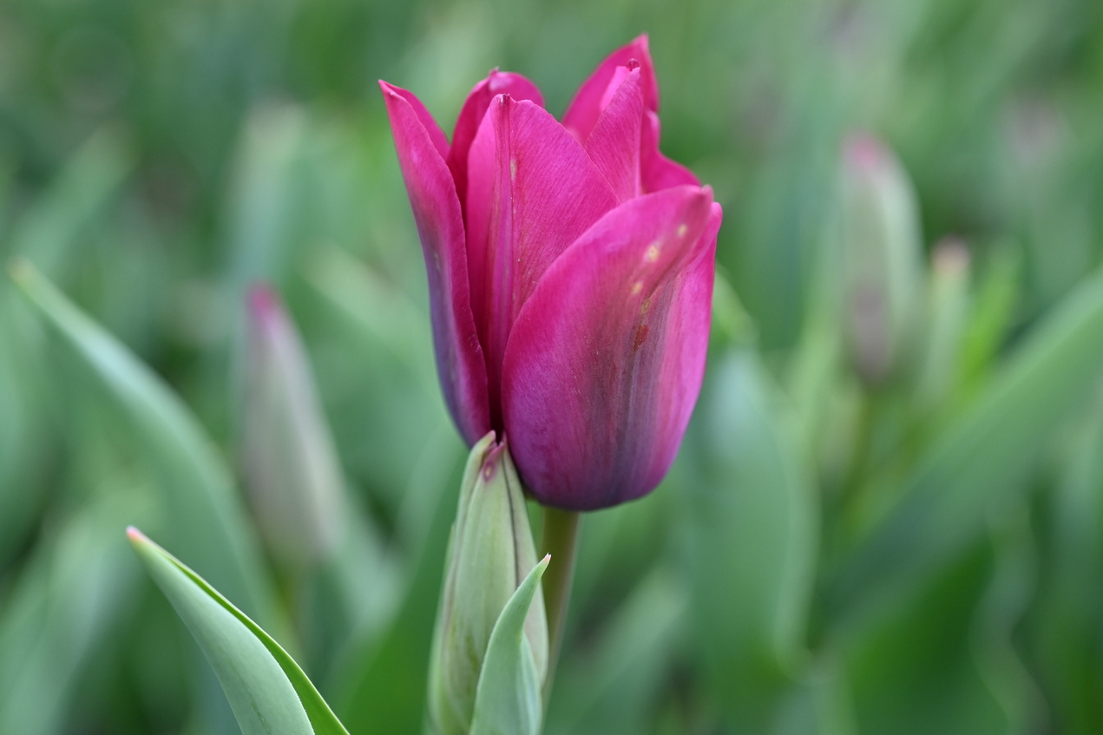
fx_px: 1807
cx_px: 552
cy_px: 324
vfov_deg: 23.0
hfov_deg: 33.9
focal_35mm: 59
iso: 640
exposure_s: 1/1600
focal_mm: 50
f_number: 4.5
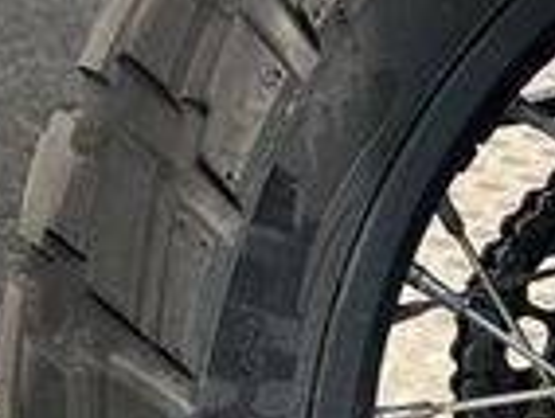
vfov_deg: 13.6
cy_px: 402
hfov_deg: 17.5
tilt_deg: -33.1
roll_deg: -4.5
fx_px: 1735
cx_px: 629
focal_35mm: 108
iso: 160
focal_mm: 6.86
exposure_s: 1/50
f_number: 1.78
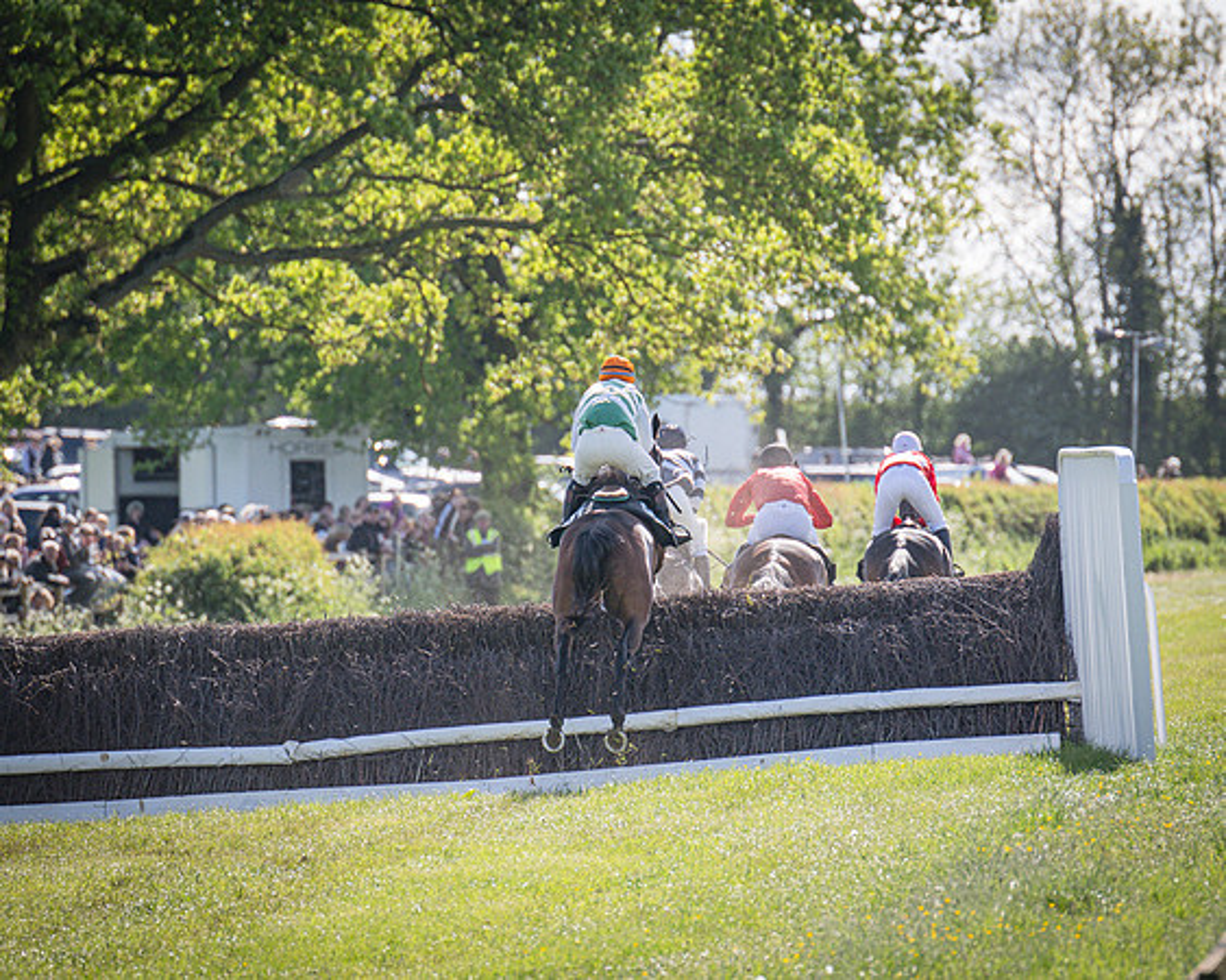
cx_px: 613
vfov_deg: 3.3
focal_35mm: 473
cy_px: 490
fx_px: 17164
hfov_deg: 4.1
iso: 400
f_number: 4
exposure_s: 1/2000
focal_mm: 280
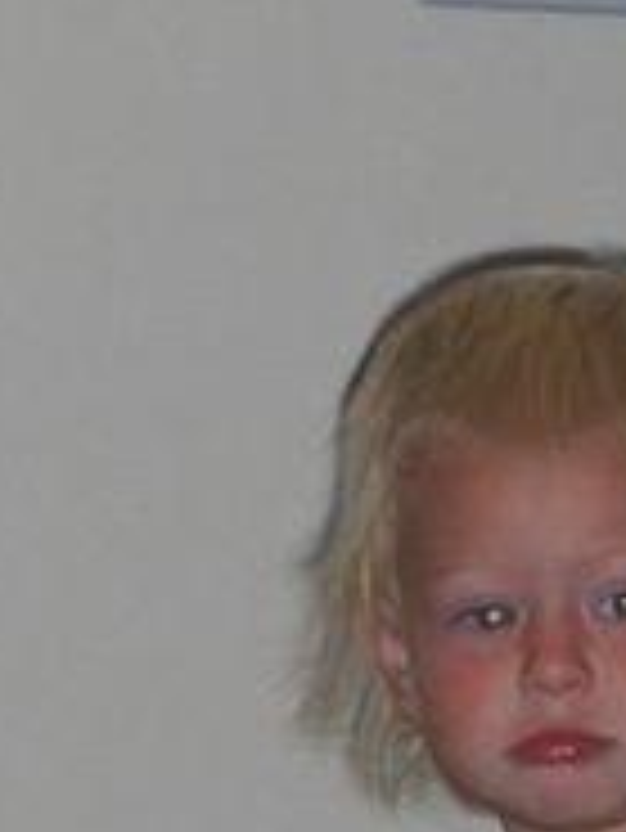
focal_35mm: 423
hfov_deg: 3.5
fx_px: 10188
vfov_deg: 4.7
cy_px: 922
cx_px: 1054
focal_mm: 19.6
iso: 100
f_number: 4.2
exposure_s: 1/150
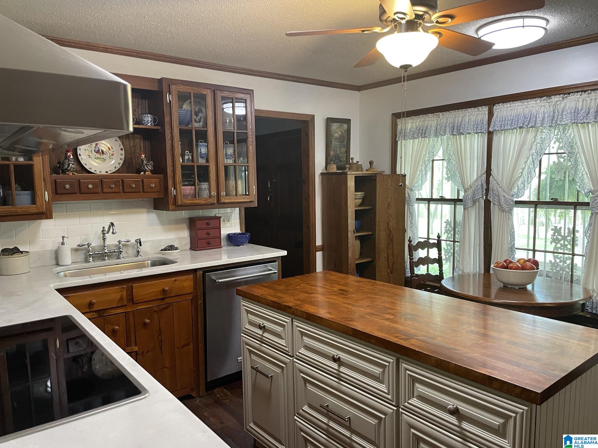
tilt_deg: -4.8
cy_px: 224
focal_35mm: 26
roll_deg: +1.1
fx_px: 449
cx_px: 299
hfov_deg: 67.3
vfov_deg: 53.1
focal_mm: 4.2
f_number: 1.6
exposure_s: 1/60
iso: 200
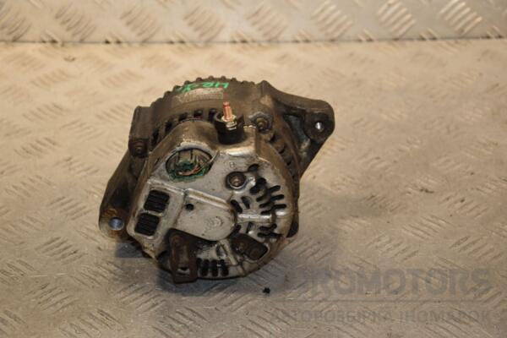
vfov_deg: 13.8
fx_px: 1394
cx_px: 254
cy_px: 169
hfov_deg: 20.6
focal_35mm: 99
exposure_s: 1/200
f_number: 6.3
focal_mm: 66
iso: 800
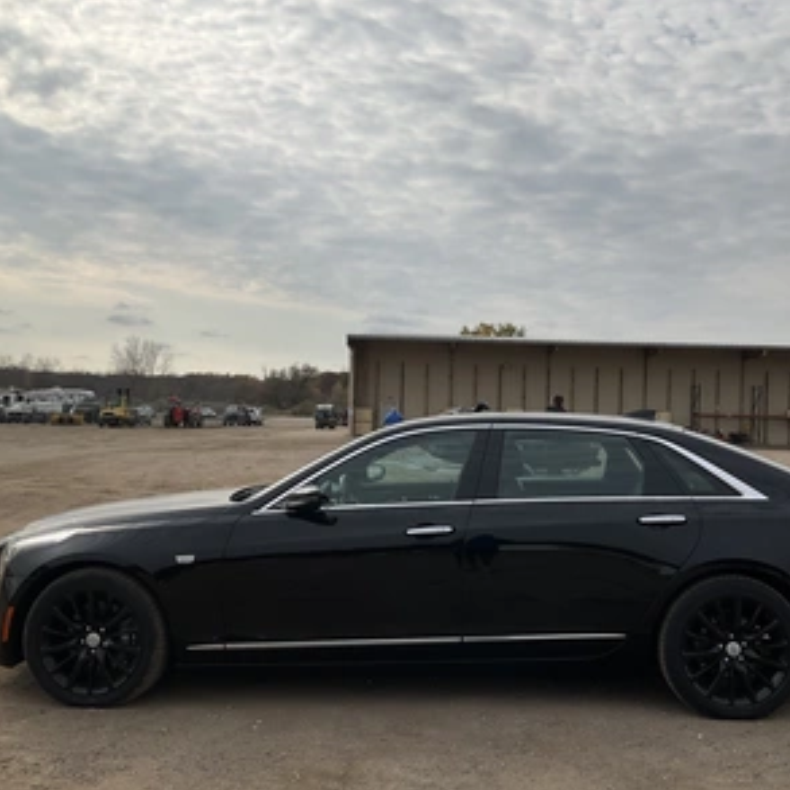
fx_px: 904
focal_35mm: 35
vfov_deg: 47.2
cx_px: 472
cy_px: 402
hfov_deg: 47.0
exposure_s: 1/3788
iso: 25
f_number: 1.8
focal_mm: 3
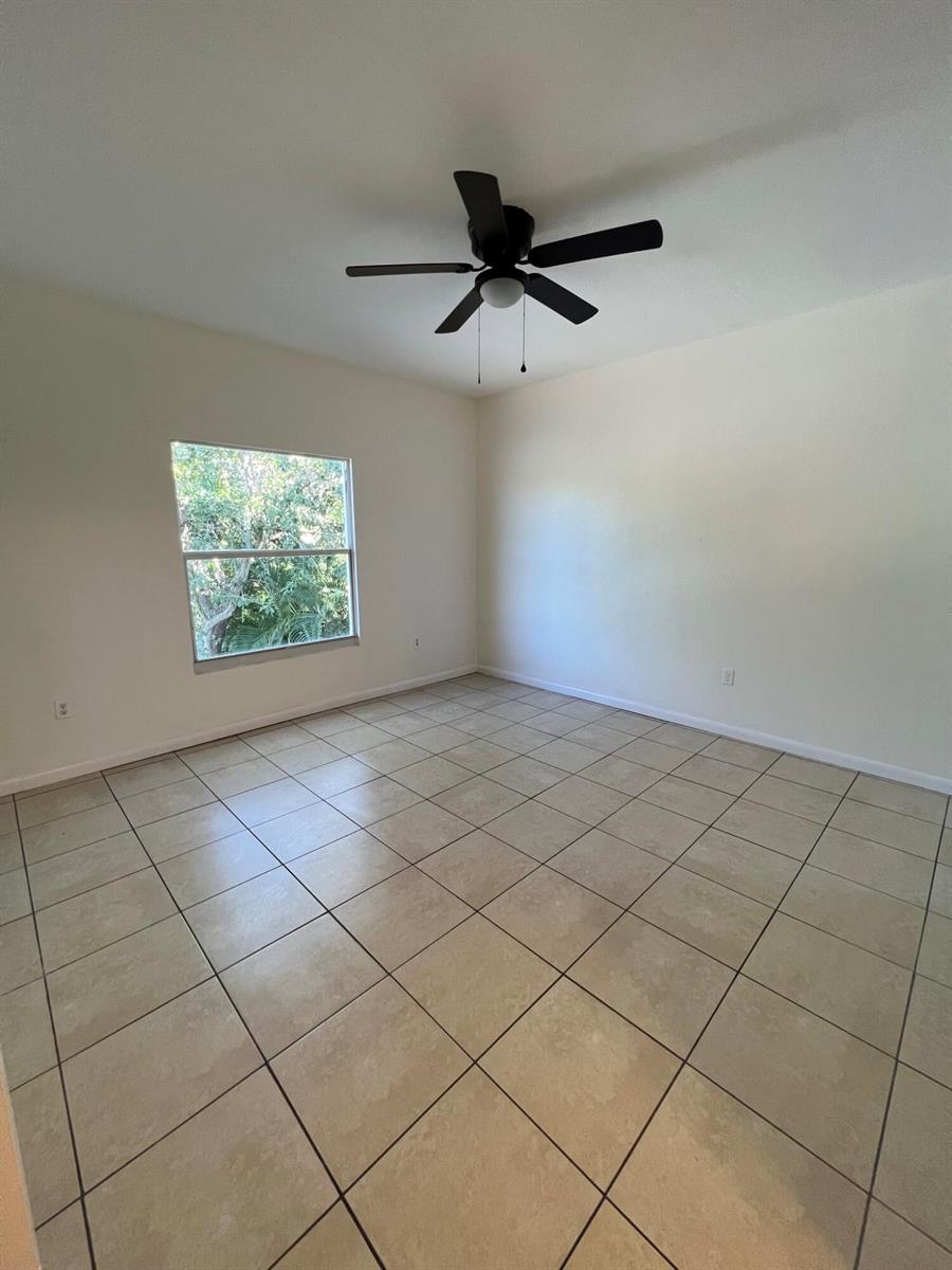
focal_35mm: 13
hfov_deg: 89.9
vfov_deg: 106.2
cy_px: 635
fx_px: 477
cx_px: 476
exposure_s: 1/120
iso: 125
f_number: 1.8
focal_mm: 1.57
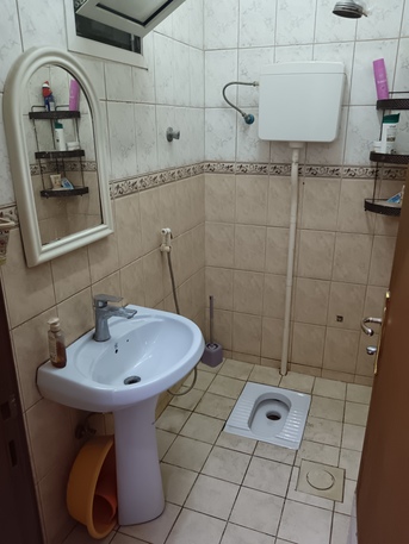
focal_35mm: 27
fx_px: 425
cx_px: 204
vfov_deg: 65.3
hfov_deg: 51.4
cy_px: 272
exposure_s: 1/24
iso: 2309
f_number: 1.9
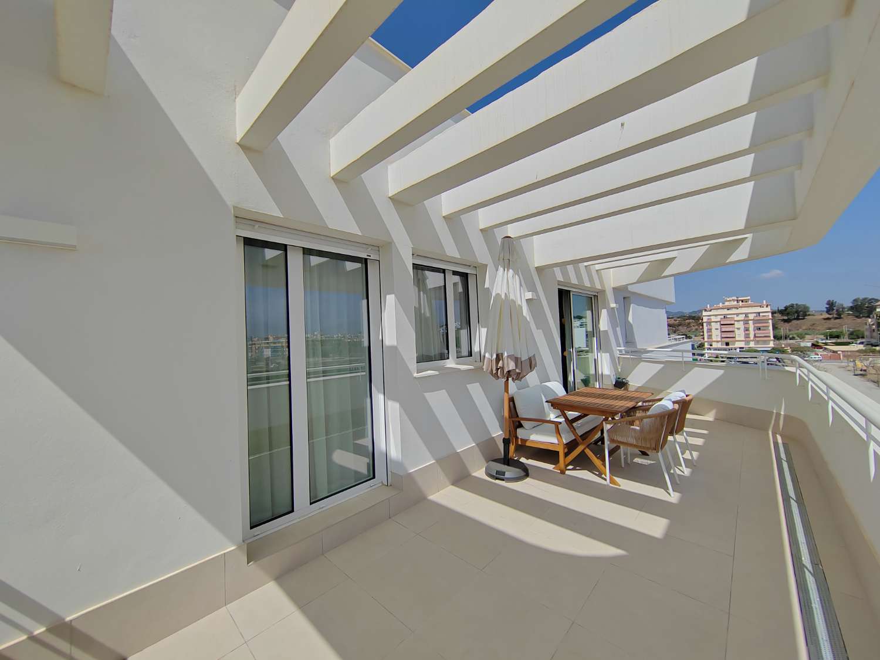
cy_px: 330
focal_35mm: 13
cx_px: 440
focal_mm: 2.16
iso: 100
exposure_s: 1/2500
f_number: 2.2
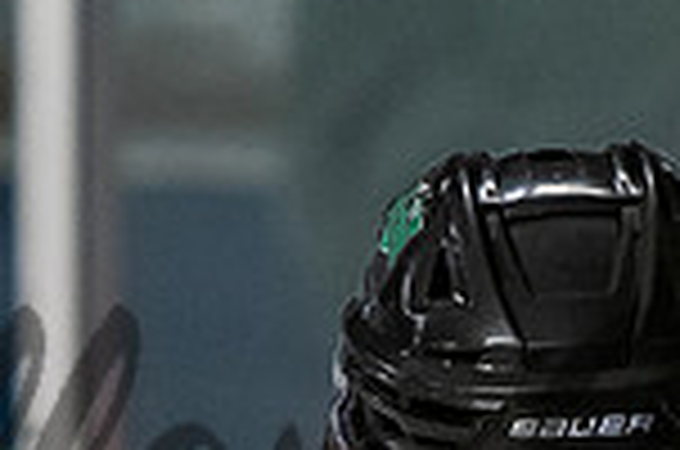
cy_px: 906
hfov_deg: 1.3
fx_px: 30705
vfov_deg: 0.8
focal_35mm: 1629
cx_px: 426
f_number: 3.5
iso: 2500
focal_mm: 190
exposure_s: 1/800
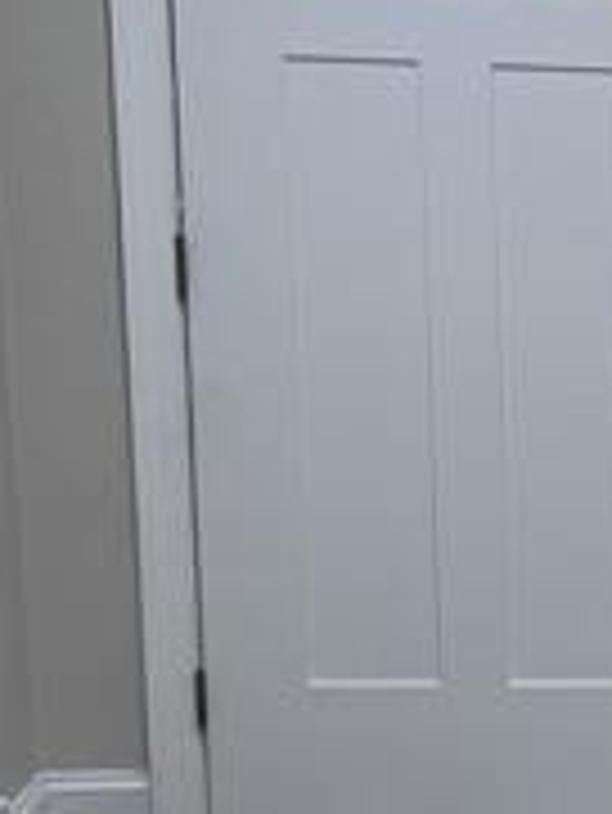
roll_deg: -2.5
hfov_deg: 8.9
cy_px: 818
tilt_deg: -10.8
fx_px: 3461
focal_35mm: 147
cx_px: 1611
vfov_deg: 13.2
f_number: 1.5
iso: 80
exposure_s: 1/120
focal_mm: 5.7
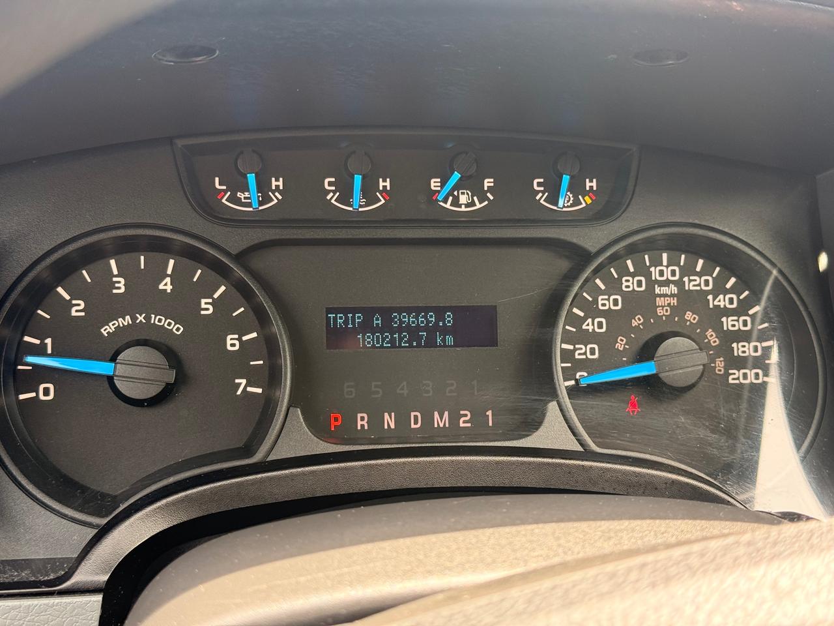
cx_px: 417
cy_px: 313
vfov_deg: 30.3
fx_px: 1156
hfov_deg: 39.7
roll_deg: -3.2
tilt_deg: -20.2
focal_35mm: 48
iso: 160
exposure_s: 1/209
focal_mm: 6.76
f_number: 1.78
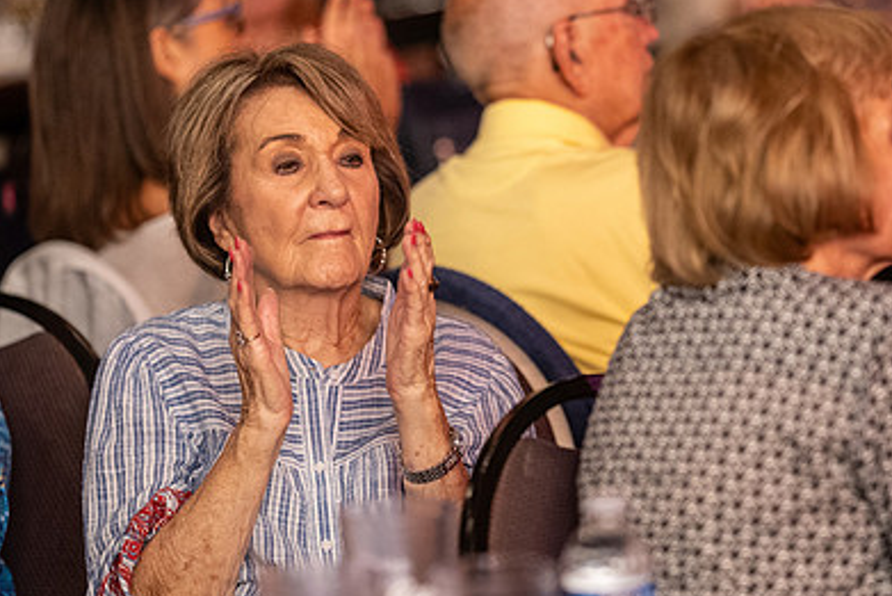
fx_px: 4957
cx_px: 550
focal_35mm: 200
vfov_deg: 6.9
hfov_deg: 10.3
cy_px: 248
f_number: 1.8
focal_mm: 135
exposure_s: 1/200
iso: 3200
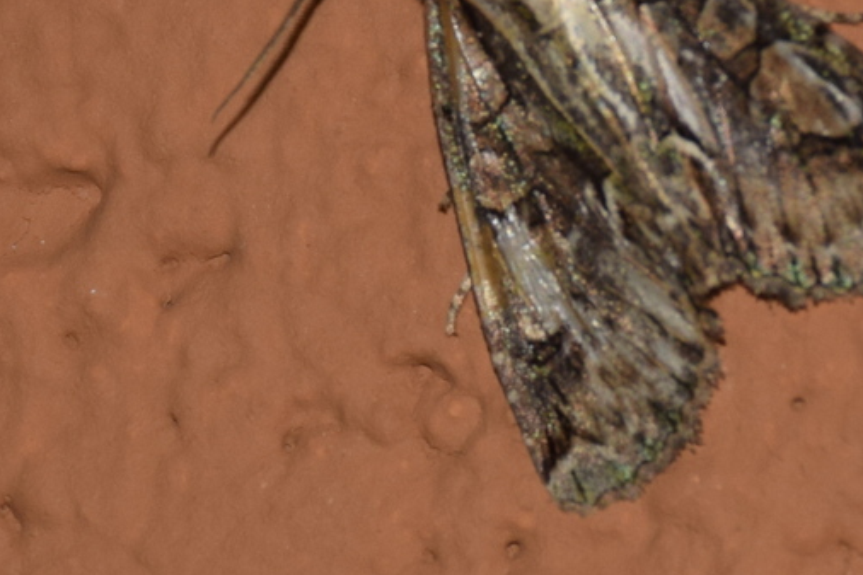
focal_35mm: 399
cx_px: 591
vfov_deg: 3.4
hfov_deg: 5.2
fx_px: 9561
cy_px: 131
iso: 320
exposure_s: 1/60
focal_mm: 140
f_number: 5.6
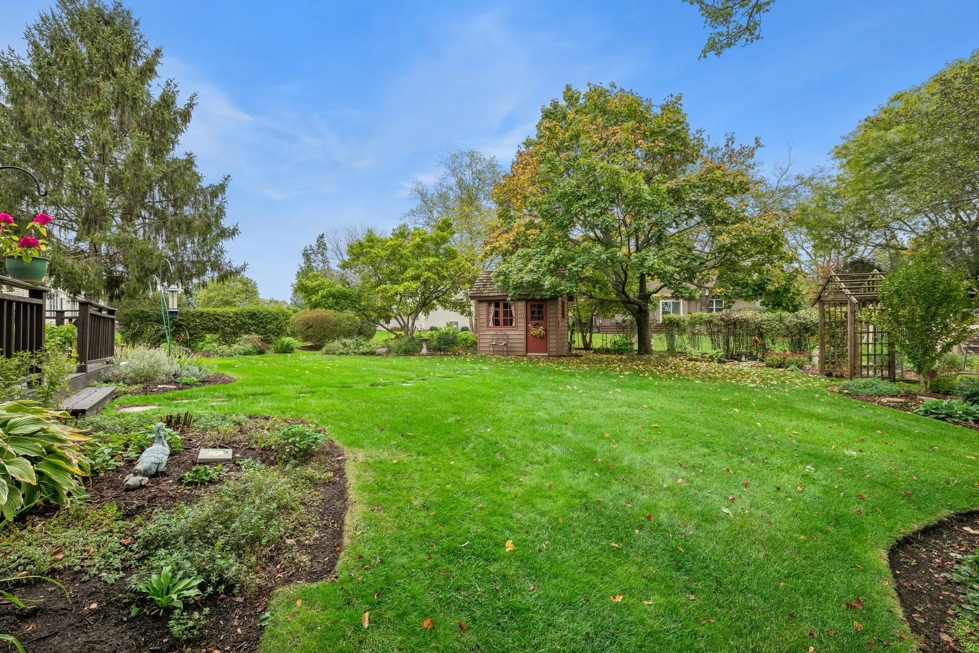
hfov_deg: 96.7
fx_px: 435
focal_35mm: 16
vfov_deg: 73.7
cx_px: 490
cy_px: 326
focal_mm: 16
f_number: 8
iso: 250
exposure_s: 1/100
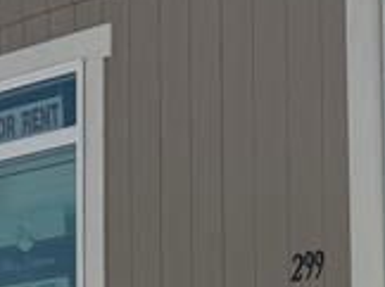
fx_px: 1688
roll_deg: +1.2
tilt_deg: +0.6
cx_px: 758
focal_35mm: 152
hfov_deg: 11.7
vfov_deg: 9.3
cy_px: 498
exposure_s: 1/7092
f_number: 1.78
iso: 80
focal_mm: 6.76
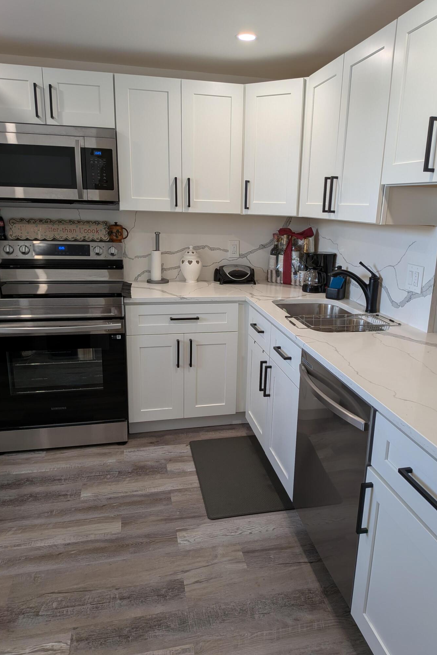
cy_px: 327
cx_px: 238
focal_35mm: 25
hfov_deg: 51.2
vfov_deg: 71.5
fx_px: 455
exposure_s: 1/301
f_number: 1.7
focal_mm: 4.53
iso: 28
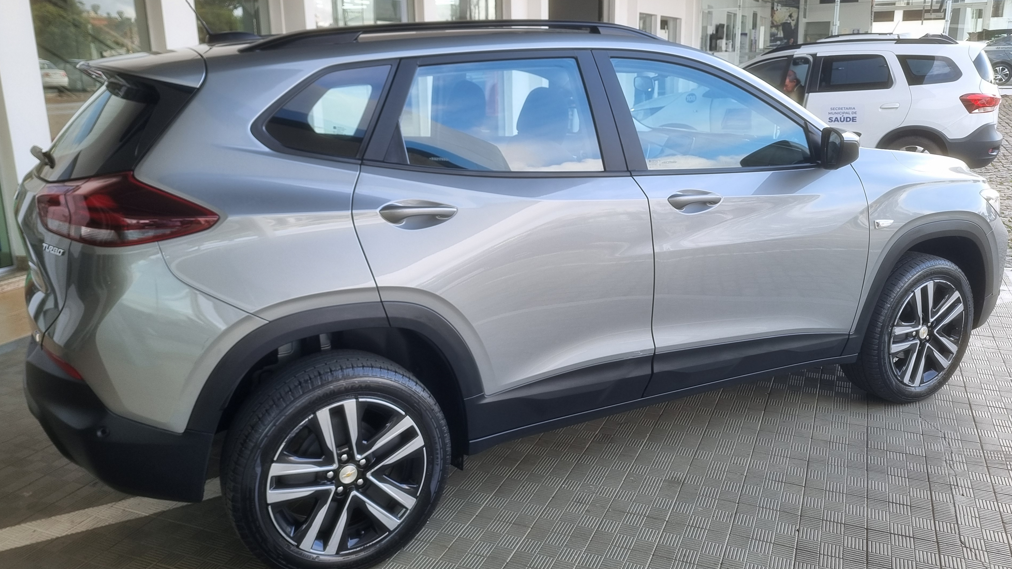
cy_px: 253
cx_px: 505
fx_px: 805
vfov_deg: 38.9
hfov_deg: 64.3
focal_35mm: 30
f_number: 1.8
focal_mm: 5.4
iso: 50
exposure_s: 1/186
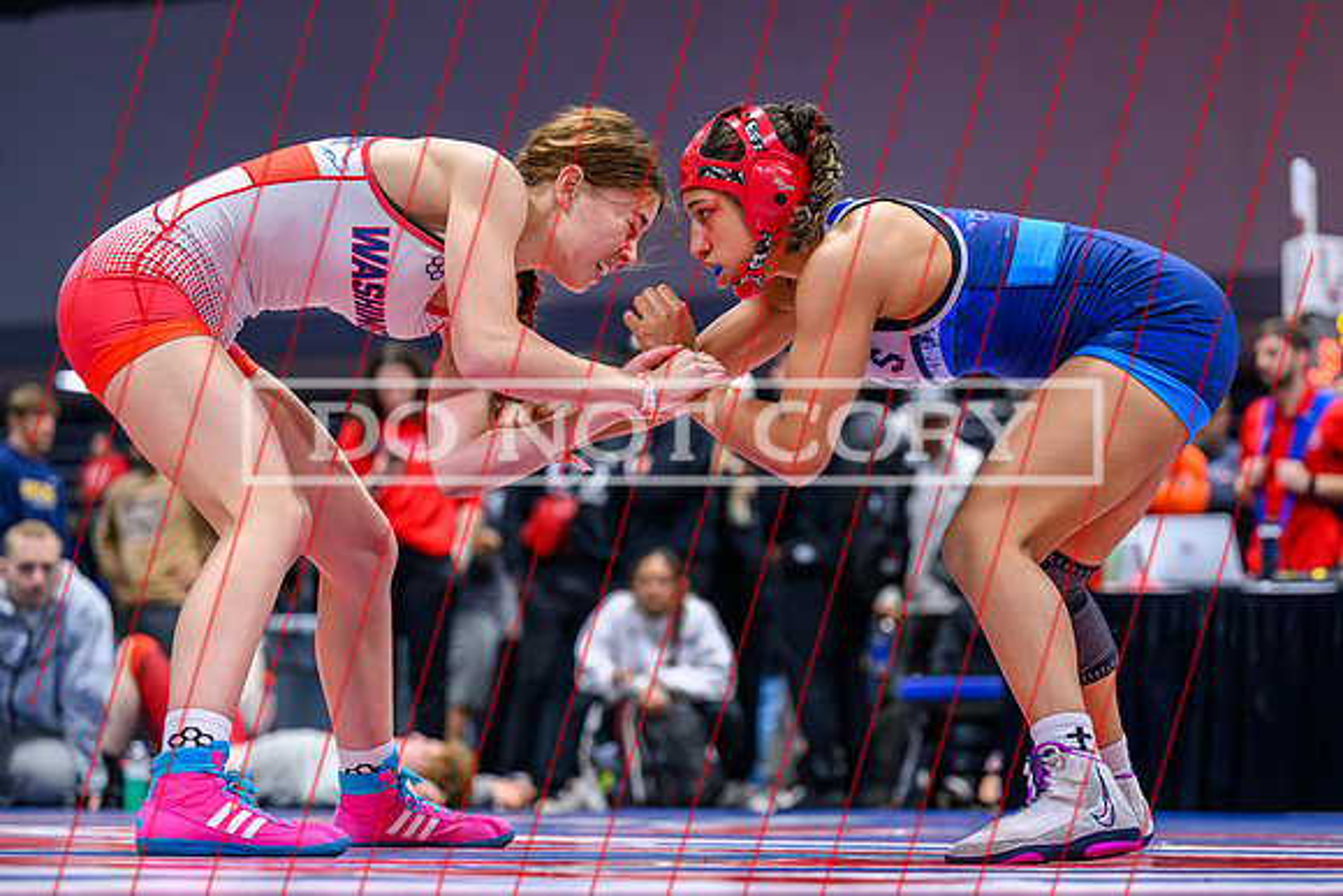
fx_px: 3972
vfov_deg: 12.9
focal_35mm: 106
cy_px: 489
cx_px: 793
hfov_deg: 19.2
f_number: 2.8
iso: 3200
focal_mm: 90
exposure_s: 1/800
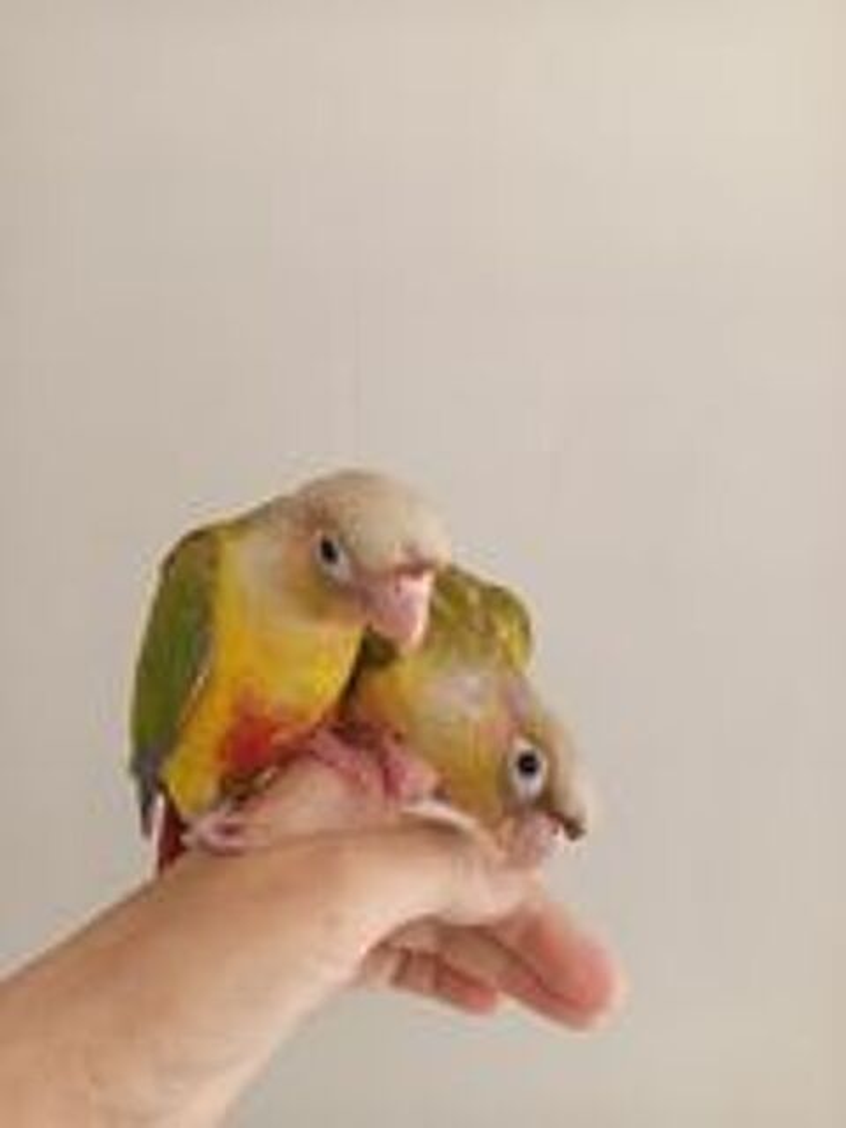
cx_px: 423
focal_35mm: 24
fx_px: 782
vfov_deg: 71.6
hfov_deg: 56.8
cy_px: 564
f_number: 1.7
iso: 359
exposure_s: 1/33.3
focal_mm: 5.24
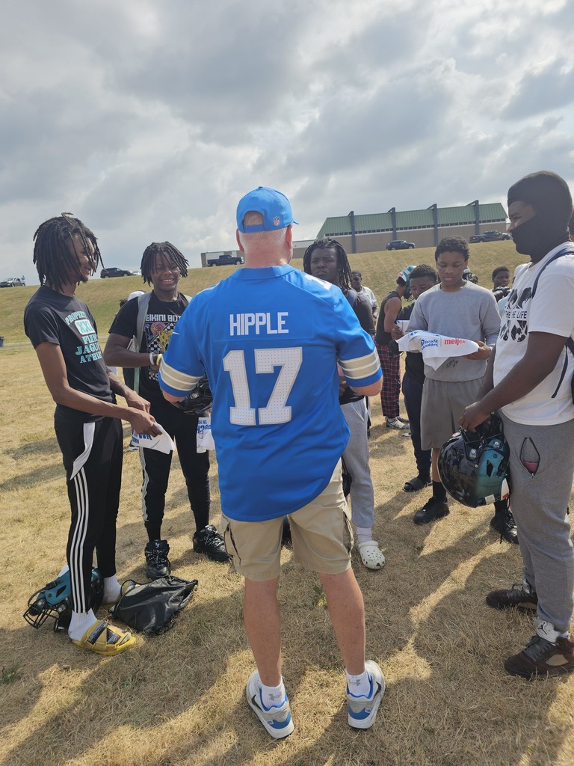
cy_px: 383
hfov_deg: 58.9
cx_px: 287
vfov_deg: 73.9
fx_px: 509
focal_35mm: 23
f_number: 1.7
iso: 10
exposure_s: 1/707
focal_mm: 6.3
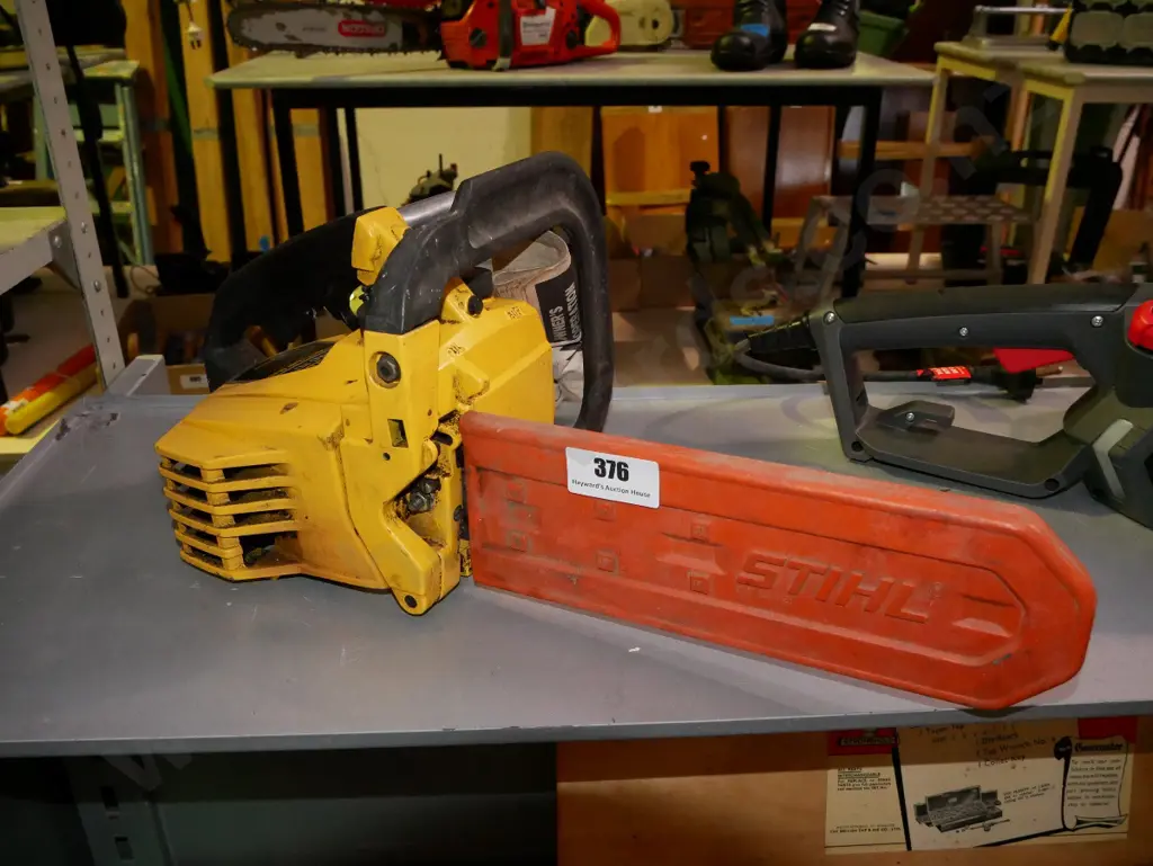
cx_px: 576
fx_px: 1000
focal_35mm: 30
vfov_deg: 46.8
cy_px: 433
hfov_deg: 59.9
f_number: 5.6
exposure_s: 1/125
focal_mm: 15
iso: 3200
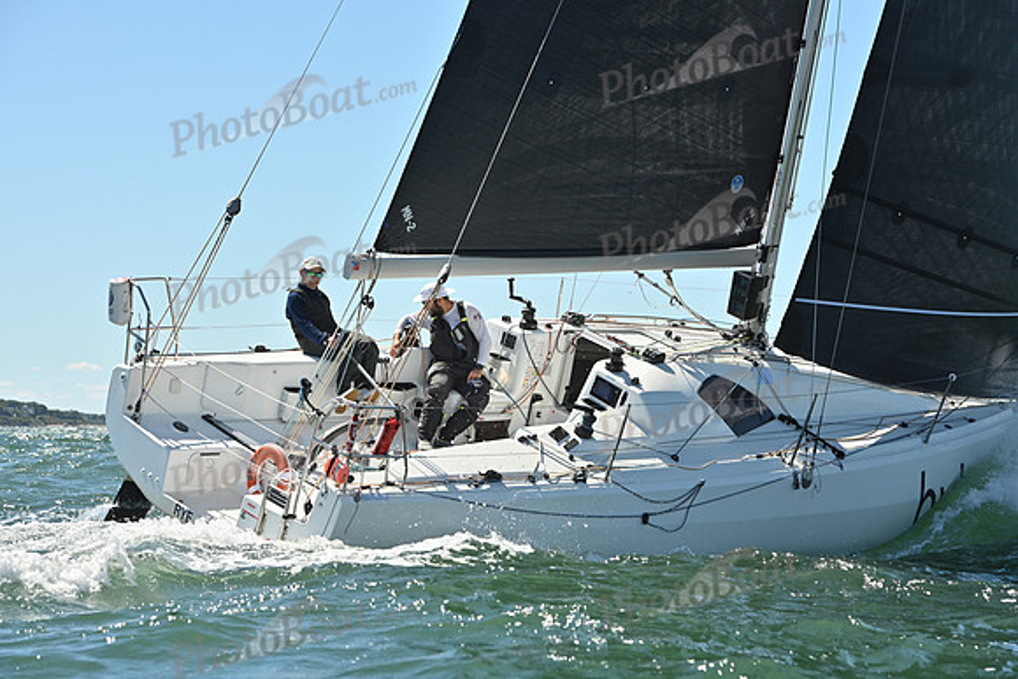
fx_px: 2885
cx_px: 509
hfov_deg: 20.0
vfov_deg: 13.4
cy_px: 340
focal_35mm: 102
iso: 320
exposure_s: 1/1600
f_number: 9
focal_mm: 102
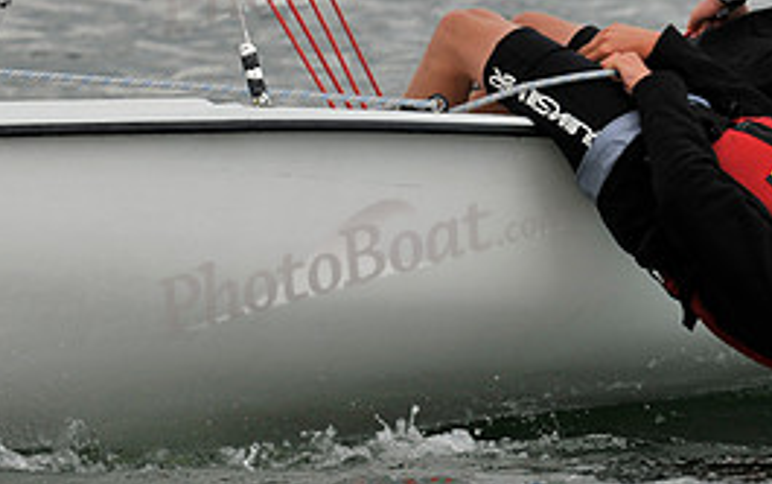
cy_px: 69
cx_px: 717
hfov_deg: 4.5
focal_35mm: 468
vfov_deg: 2.8
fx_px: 9853
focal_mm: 140
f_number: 6.3
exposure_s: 1/800
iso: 200
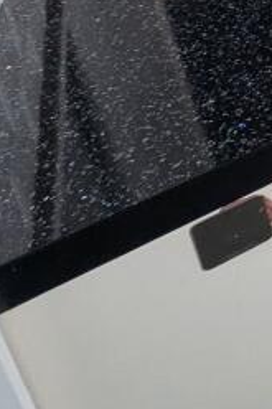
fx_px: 636
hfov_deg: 13.1
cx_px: 734
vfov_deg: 25.7
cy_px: -219
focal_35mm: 56
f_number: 2.2
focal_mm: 1.95
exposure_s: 1/23.8
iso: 145
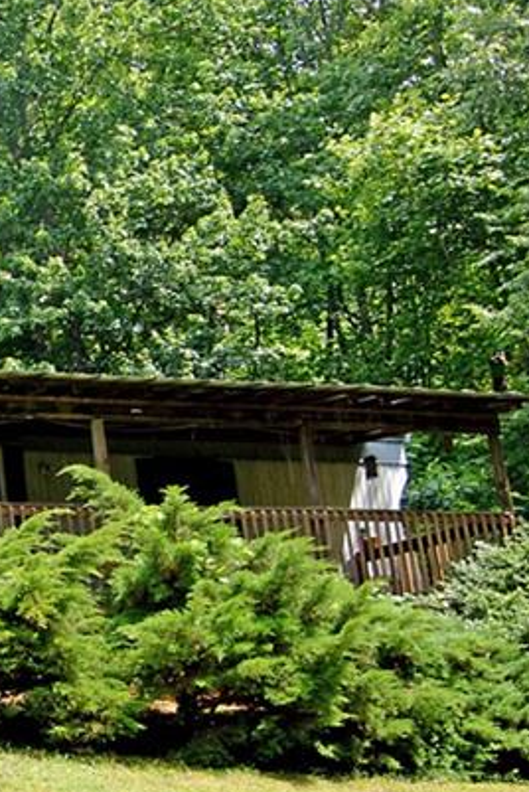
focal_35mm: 84
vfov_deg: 24.2
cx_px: -440
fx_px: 1848
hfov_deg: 14.3
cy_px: 416
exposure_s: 1/200
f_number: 8
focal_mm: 22
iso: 200
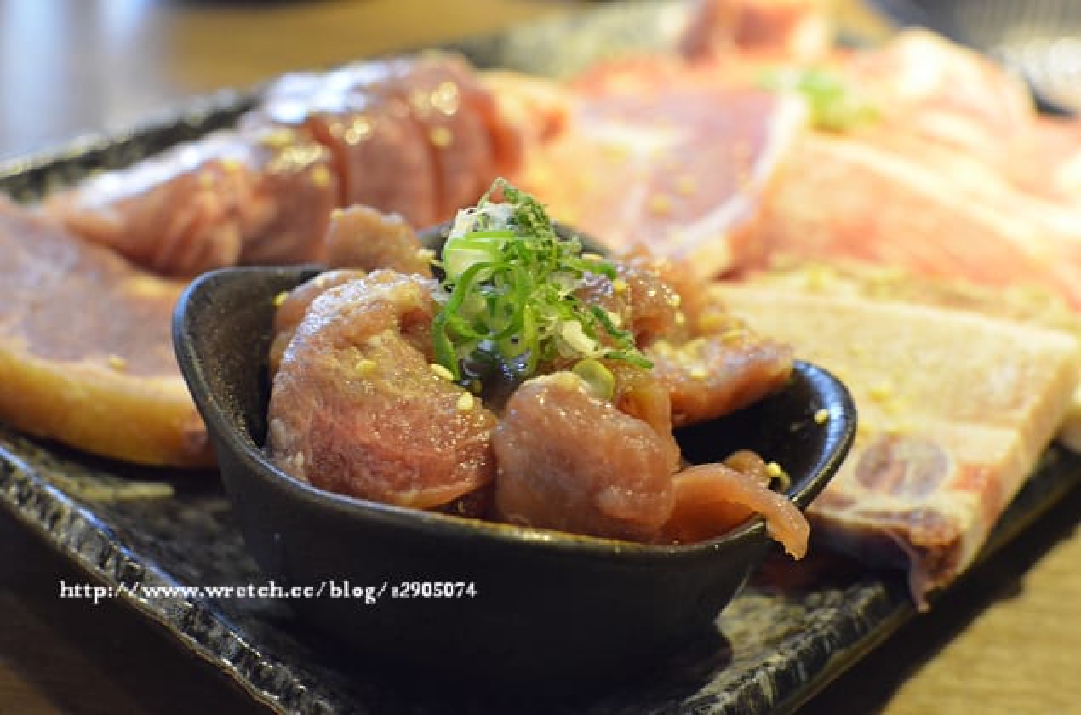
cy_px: 358
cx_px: 540
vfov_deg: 25.6
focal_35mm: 52
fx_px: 1573
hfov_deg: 37.9
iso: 3200
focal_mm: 35
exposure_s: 1/10
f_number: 5
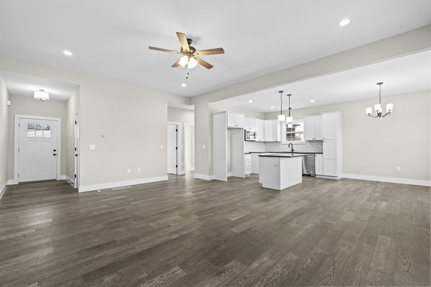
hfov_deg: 96.7
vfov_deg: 73.7
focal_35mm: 16
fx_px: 192
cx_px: 216
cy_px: 144
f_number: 9
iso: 250
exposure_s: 1/2.5
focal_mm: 16
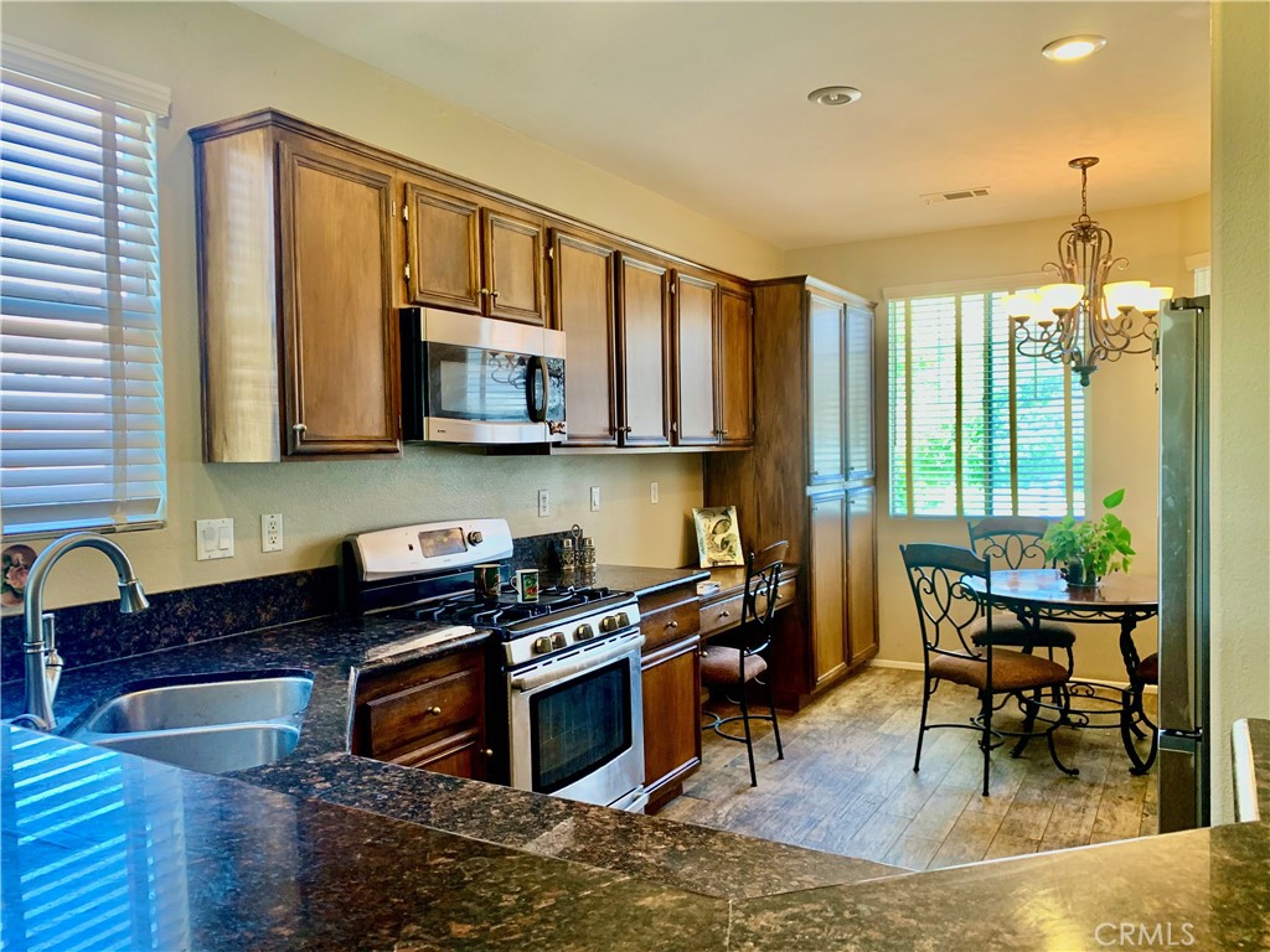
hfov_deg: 67.3
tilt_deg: -0.9
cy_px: 476
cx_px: 635
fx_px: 954
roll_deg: +0.6
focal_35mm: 26
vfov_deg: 53.1
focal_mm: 4.25
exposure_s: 1/60
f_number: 1.8
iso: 125
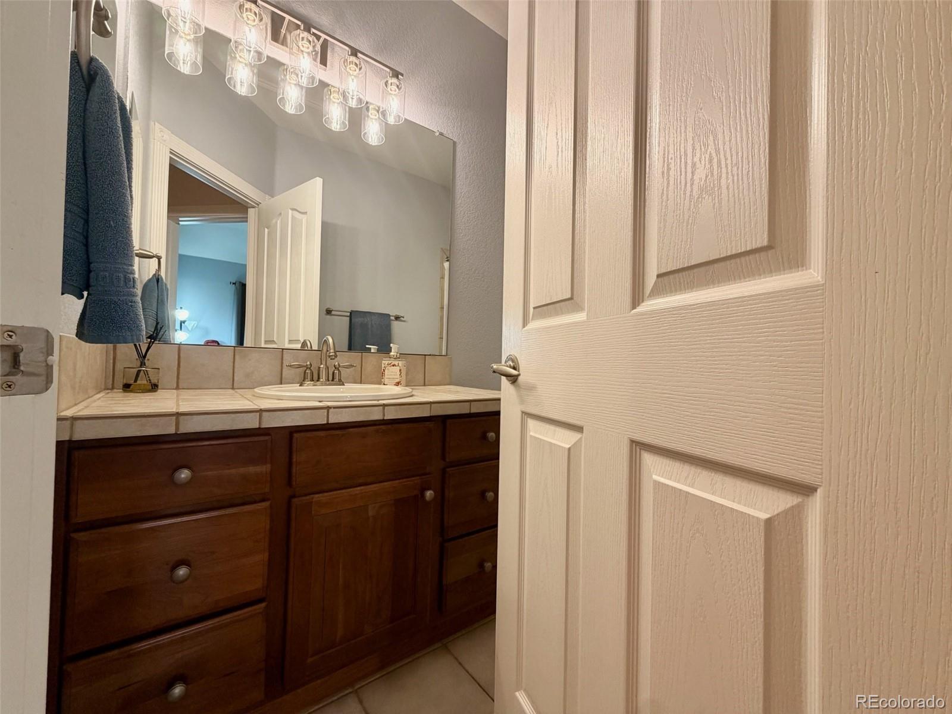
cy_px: 357
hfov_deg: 102.1
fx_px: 385
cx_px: 476
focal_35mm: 14
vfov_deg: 85.7
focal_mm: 2.22
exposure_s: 1/60
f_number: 2.2
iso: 160
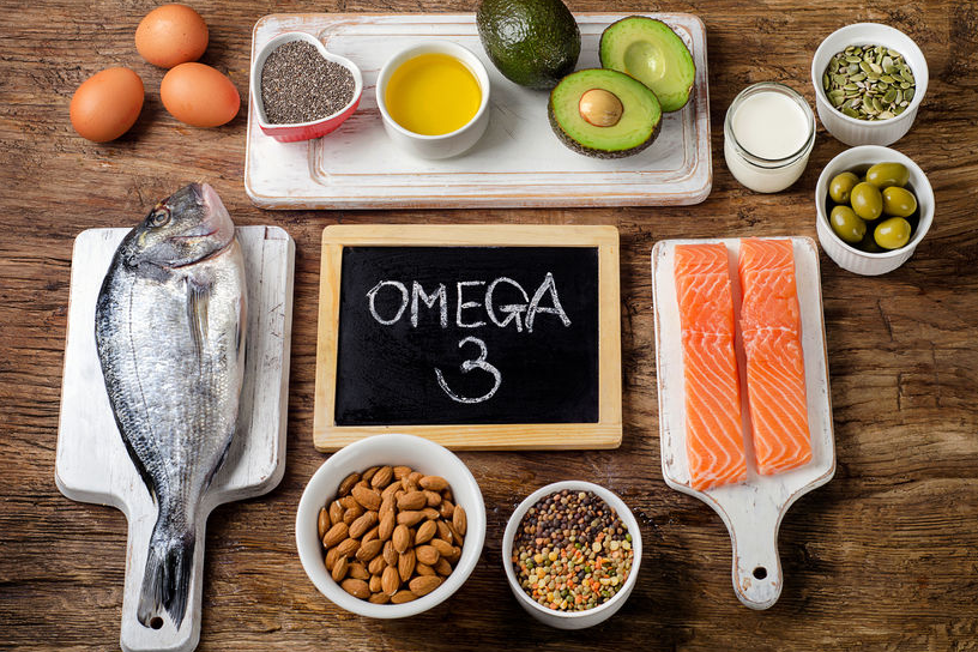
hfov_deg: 26.0
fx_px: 2119
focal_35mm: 78
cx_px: 470
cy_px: 323
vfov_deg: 17.5
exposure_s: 1/200
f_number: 10
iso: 100
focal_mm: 50
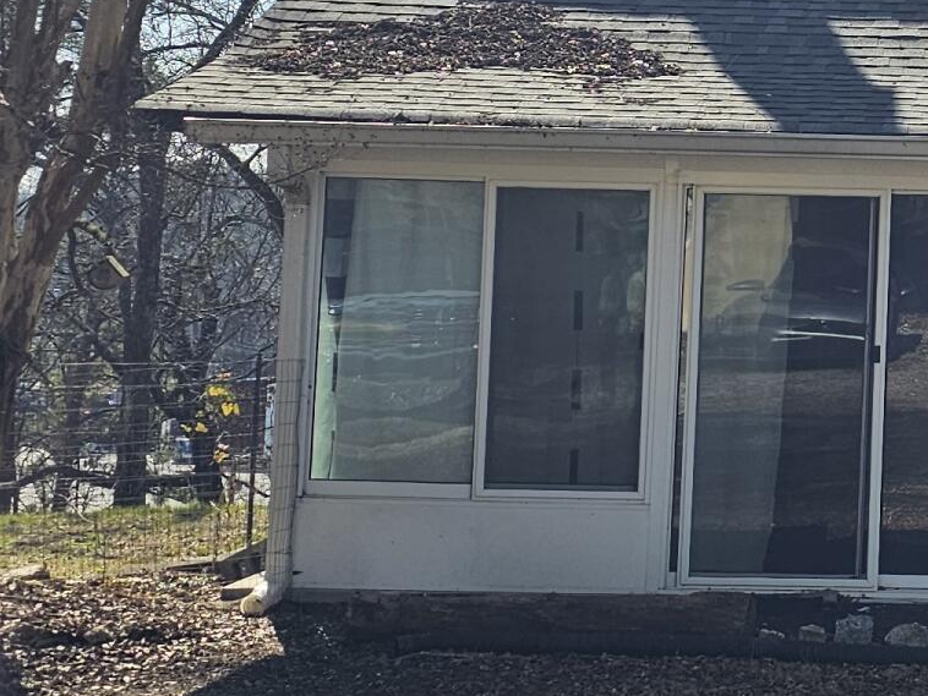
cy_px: 109
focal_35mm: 91
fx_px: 2440
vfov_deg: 16.1
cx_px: 1170
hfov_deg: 20.0
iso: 20
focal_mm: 6.3
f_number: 1.7
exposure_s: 1/1225
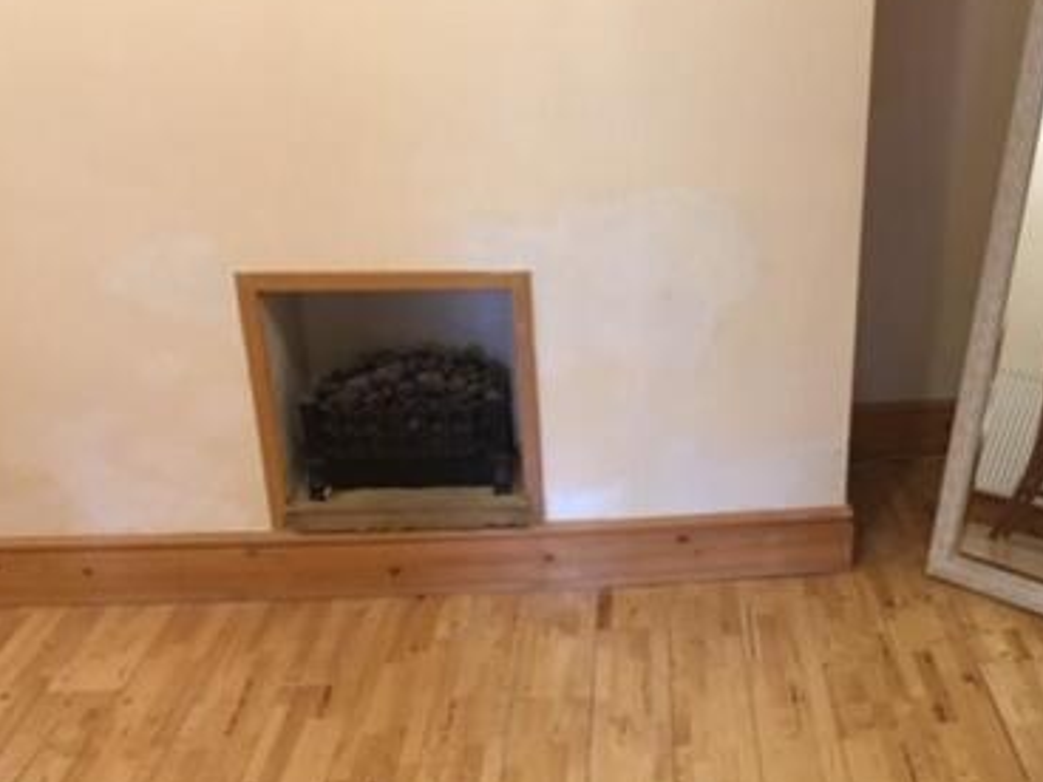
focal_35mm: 46
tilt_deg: -23.8
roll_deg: -0.2
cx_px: 704
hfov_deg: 40.7
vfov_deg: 31.2
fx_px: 1386
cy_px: 534
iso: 100
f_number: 2.2
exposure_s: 1/10
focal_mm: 4.15
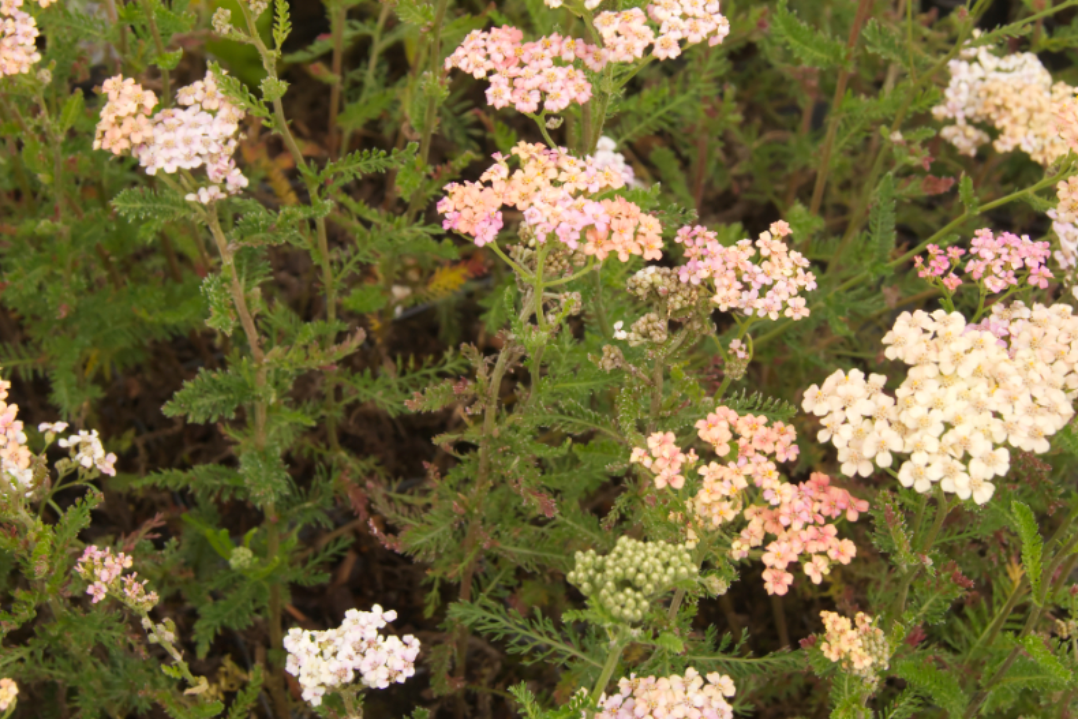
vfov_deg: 17.0
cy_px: 192
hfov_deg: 25.4
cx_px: 553
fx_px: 2389
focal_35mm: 80
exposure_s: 1/500
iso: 500
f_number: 9
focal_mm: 35
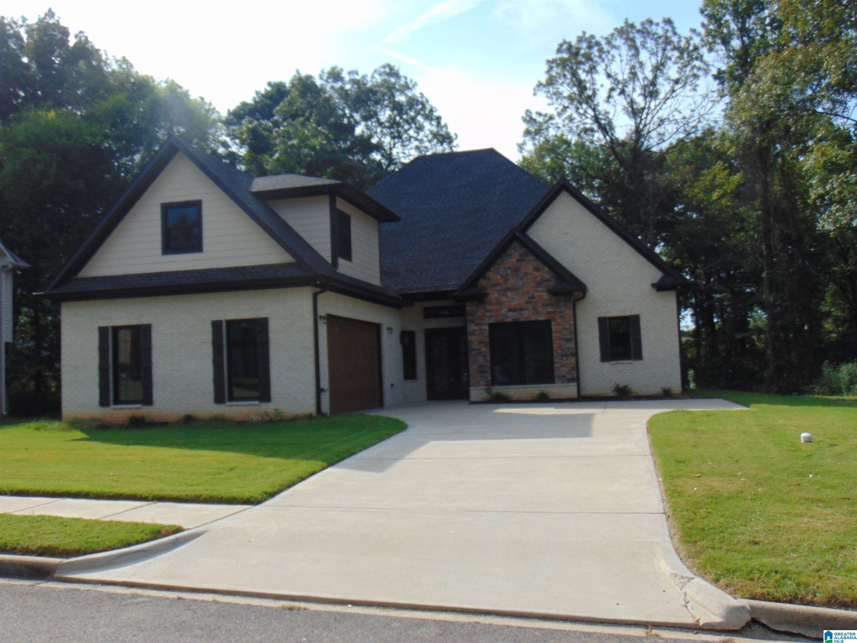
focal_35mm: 33
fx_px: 817
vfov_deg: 42.9
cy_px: 322
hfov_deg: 55.4
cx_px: 428
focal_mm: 5.8
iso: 80
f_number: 3.2
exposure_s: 1/1000
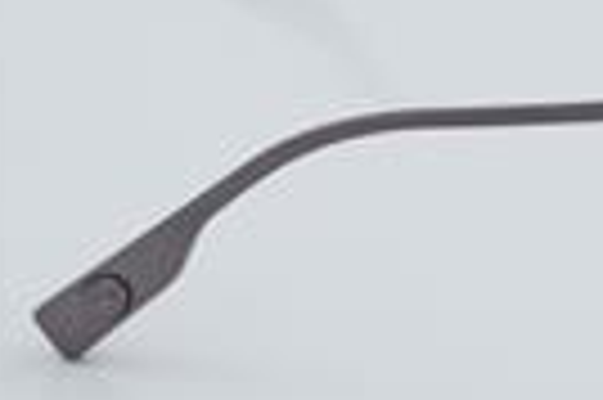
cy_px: 45
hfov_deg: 9.0
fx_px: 3747
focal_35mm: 224
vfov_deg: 6.1
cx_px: 868
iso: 100
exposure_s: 1/4
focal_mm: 50
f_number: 32
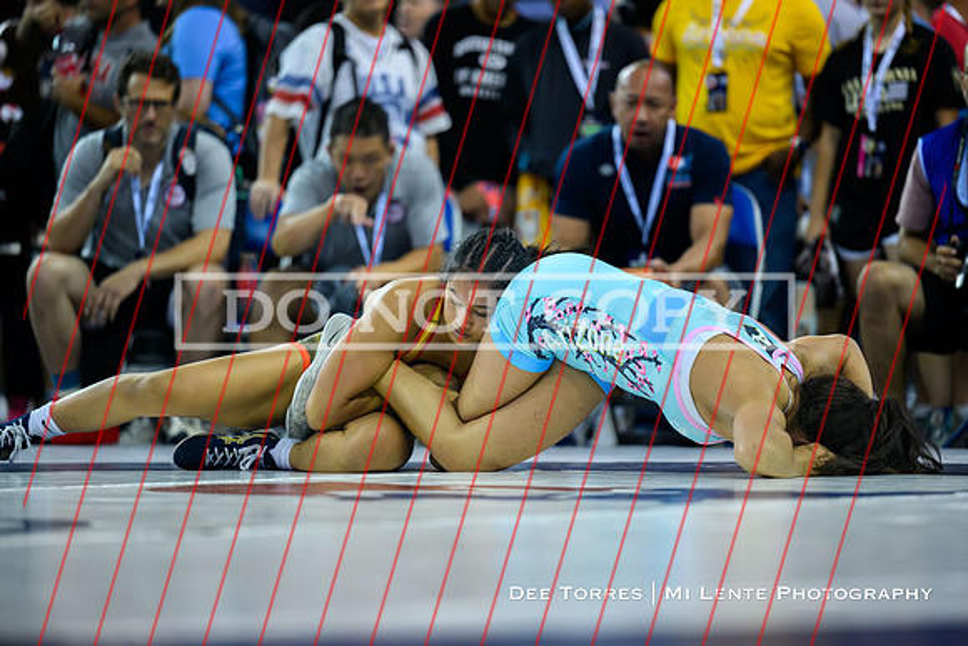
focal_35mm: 195
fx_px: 5244
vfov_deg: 7.0
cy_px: 323
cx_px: 484
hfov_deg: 10.5
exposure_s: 1/800
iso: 2500
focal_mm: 195
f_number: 2.8
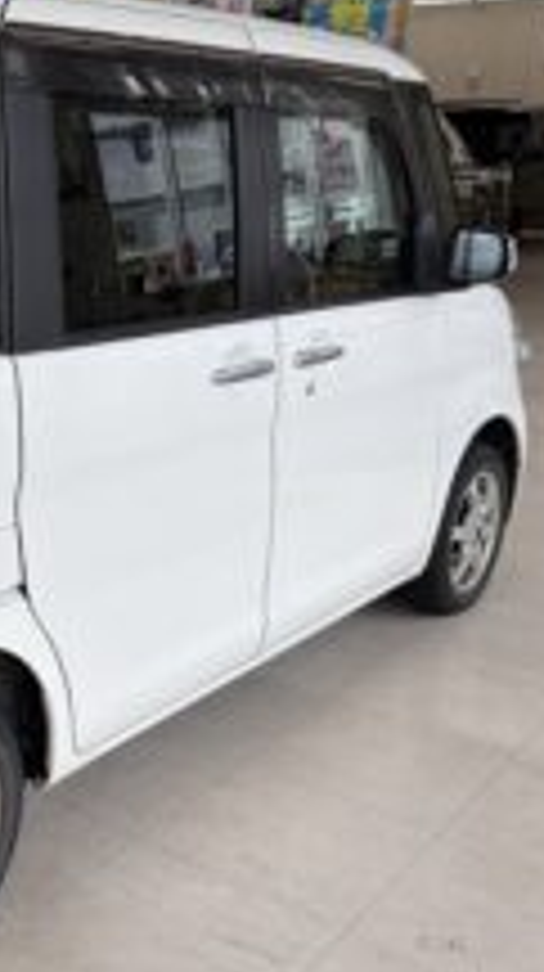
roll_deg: +0.6
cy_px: 452
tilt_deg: -14.0
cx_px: -94
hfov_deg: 23.8
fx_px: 1183
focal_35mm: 46
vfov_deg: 44.6
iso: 50
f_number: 1.6
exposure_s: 1/607
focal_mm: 5.96
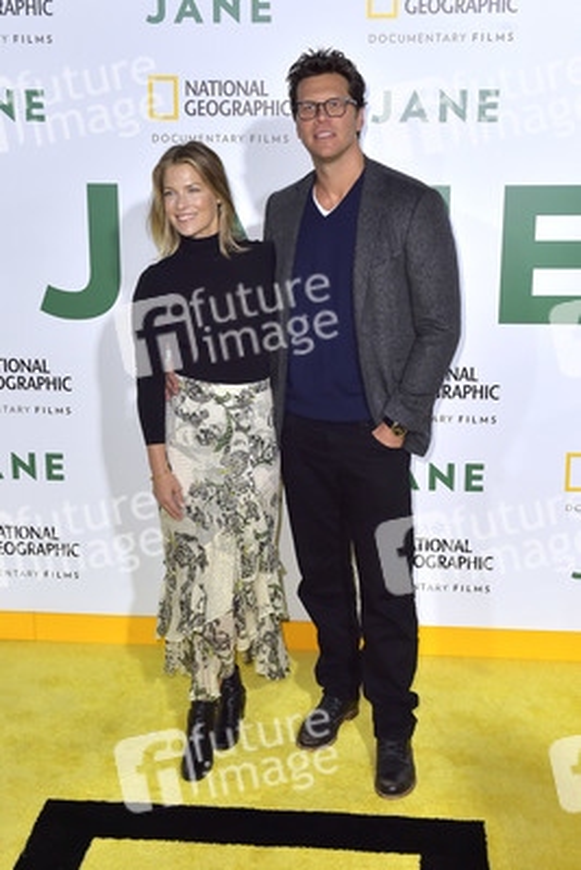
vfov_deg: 50.7
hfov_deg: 35.1
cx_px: 290
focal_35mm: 38
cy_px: 435
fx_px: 919
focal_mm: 38
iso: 500
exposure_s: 1/320
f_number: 6.3
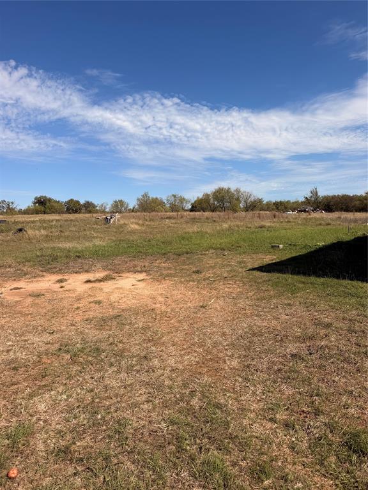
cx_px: 184
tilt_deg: -4.6
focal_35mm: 24
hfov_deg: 56.8
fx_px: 340
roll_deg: +1.5
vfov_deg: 71.6
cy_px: 245
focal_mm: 6.76
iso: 80
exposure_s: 1/6711
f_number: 1.78
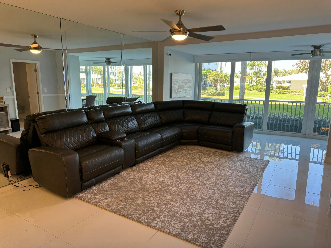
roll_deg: +0.3
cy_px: 124
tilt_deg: -11.1
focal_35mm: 24
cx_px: 166
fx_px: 229
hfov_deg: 71.6
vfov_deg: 56.8
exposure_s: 1/120
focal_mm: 6.76
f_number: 1.78
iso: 100
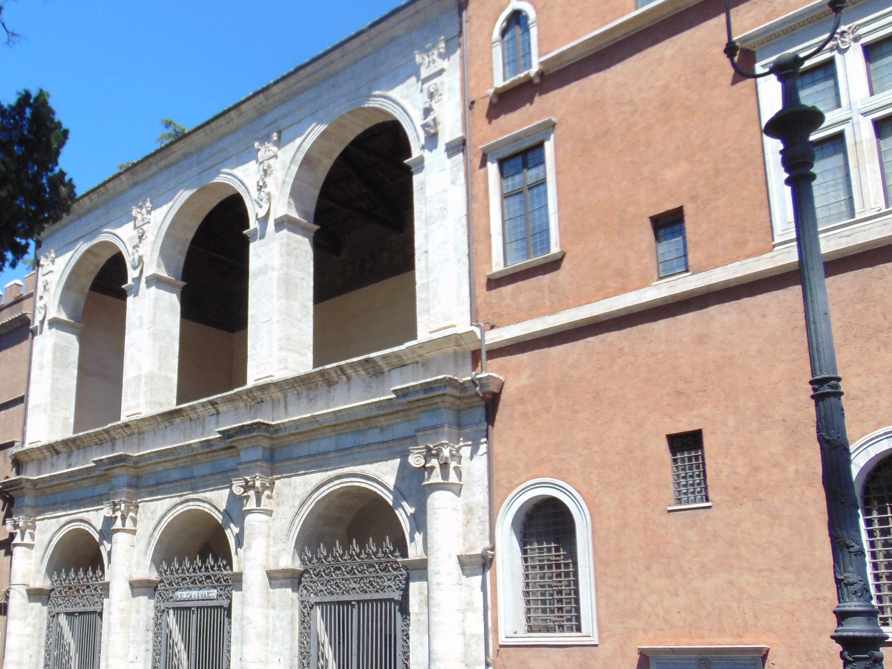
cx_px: 227
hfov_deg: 46.2
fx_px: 1005
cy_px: 415
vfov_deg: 36.6
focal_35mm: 39
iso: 80
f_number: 3
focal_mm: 4.5
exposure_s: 1/640
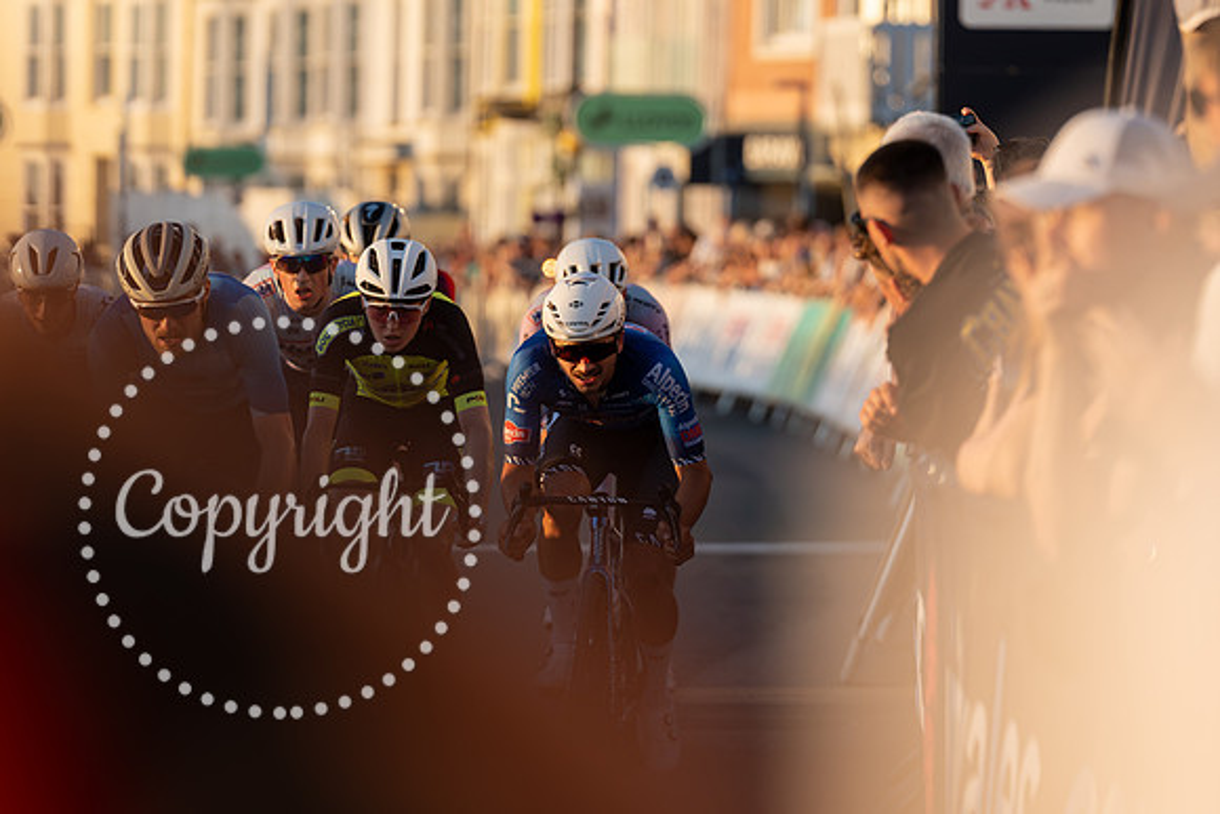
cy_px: 483
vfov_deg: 5.4
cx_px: 607
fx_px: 8613
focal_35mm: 254
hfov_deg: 8.1
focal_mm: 200
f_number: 3.5
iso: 200
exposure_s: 1/1000
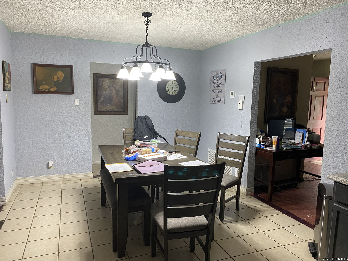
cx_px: 174
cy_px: 130
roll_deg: -2.3
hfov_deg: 67.3
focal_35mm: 26
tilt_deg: -6.3
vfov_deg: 53.1
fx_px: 261
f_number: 1.8
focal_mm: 4.25
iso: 200
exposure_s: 1/60
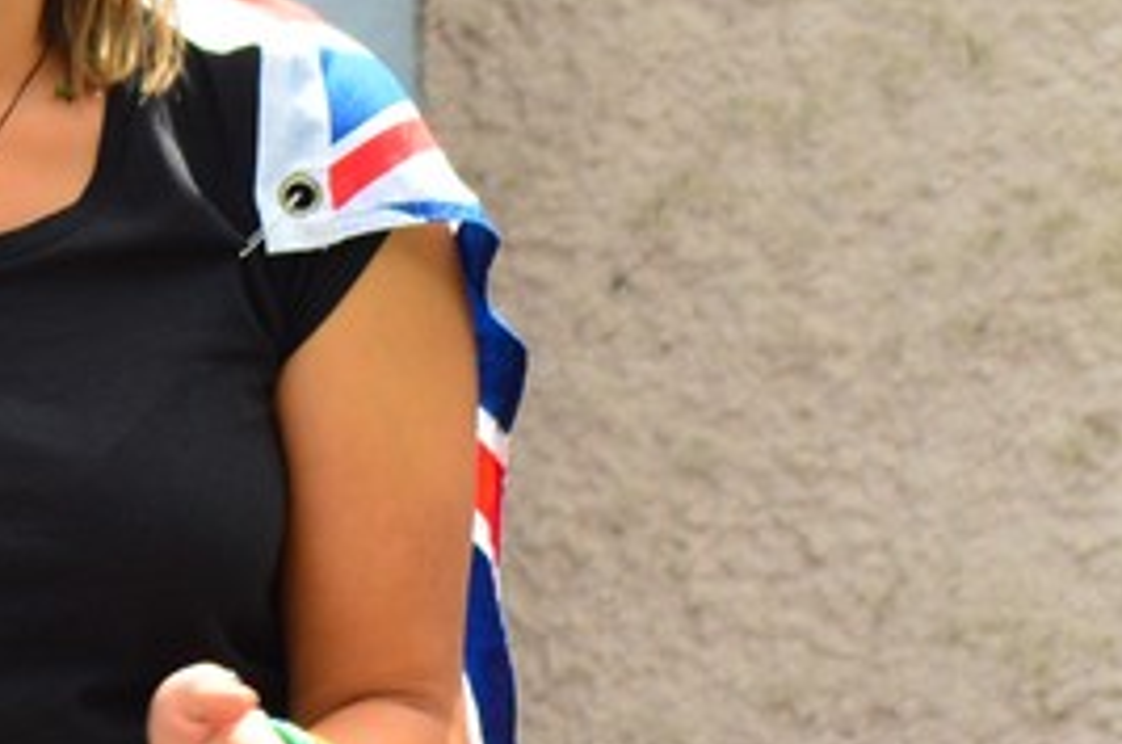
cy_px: 519
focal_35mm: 951
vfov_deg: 1.4
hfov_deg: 2.2
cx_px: -954
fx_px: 29584
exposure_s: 1/250
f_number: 10
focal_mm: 165
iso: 400
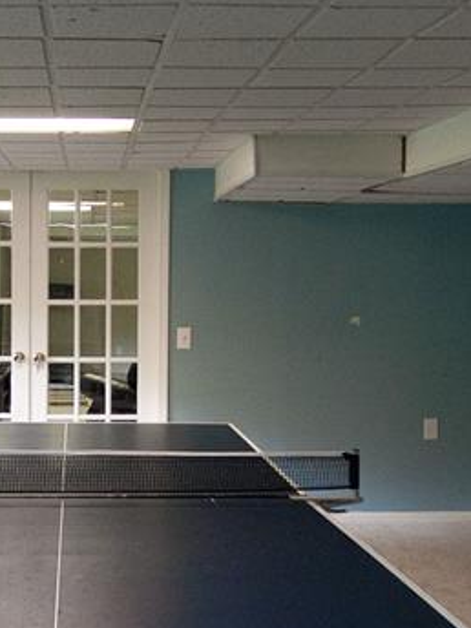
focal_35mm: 43
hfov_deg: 32.7
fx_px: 780
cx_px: 97
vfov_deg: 41.2
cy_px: 537
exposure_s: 1/80
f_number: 3.5
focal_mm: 10
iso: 800
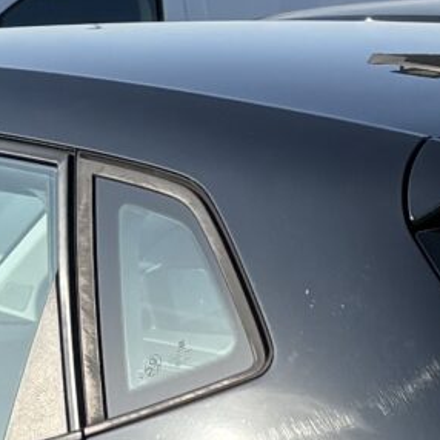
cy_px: 748
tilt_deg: -12.7
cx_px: 340
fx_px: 2962
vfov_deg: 8.2
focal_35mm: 206
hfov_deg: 8.5
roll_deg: +0.7
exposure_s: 1/2012
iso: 50
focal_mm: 5.96
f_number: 1.6
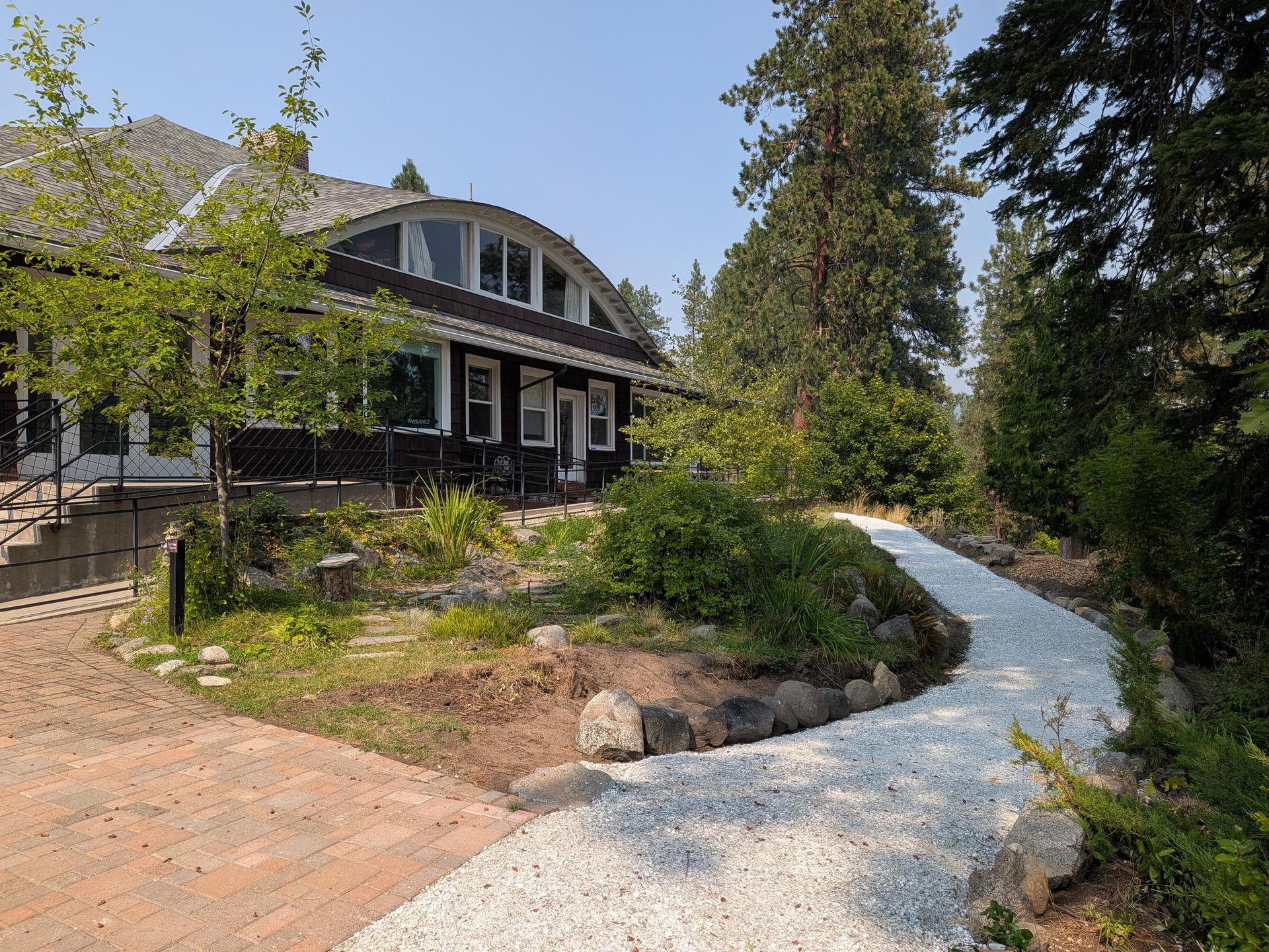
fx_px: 880
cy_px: 476
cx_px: 634
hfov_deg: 71.6
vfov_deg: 56.8
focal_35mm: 24
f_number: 1.7
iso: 30
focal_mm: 4.53
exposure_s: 1/1106
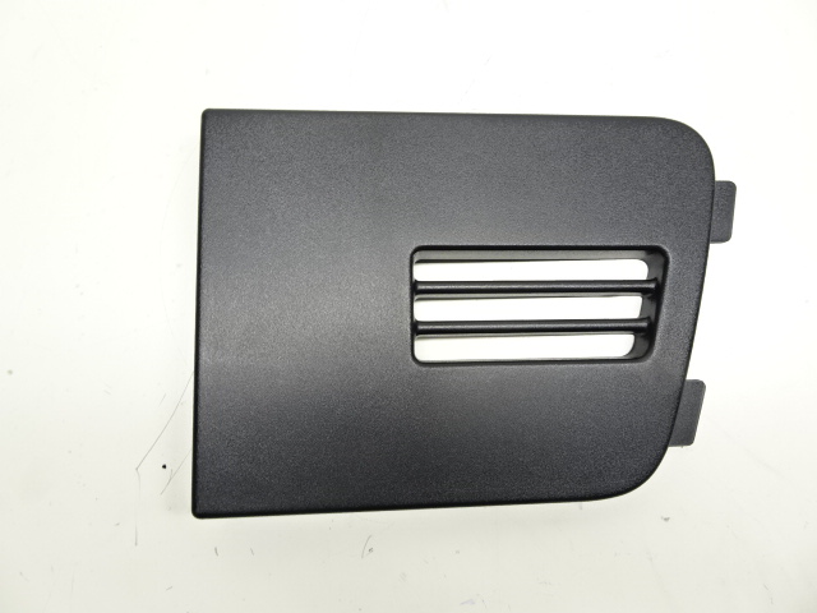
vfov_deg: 56.8
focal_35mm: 24
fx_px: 566
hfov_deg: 71.6
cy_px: 306
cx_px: 408
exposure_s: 1/30
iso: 100
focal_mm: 4.1
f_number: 3.5
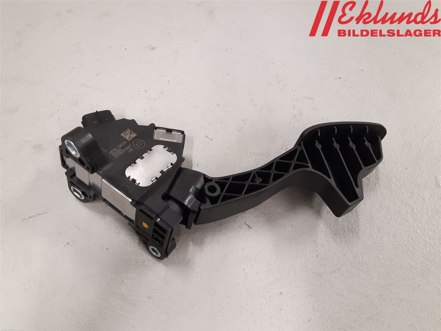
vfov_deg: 53.1
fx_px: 331
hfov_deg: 67.3
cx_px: 220
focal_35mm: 26
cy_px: 166
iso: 200
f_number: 1.7
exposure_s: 1/50
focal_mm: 3.93
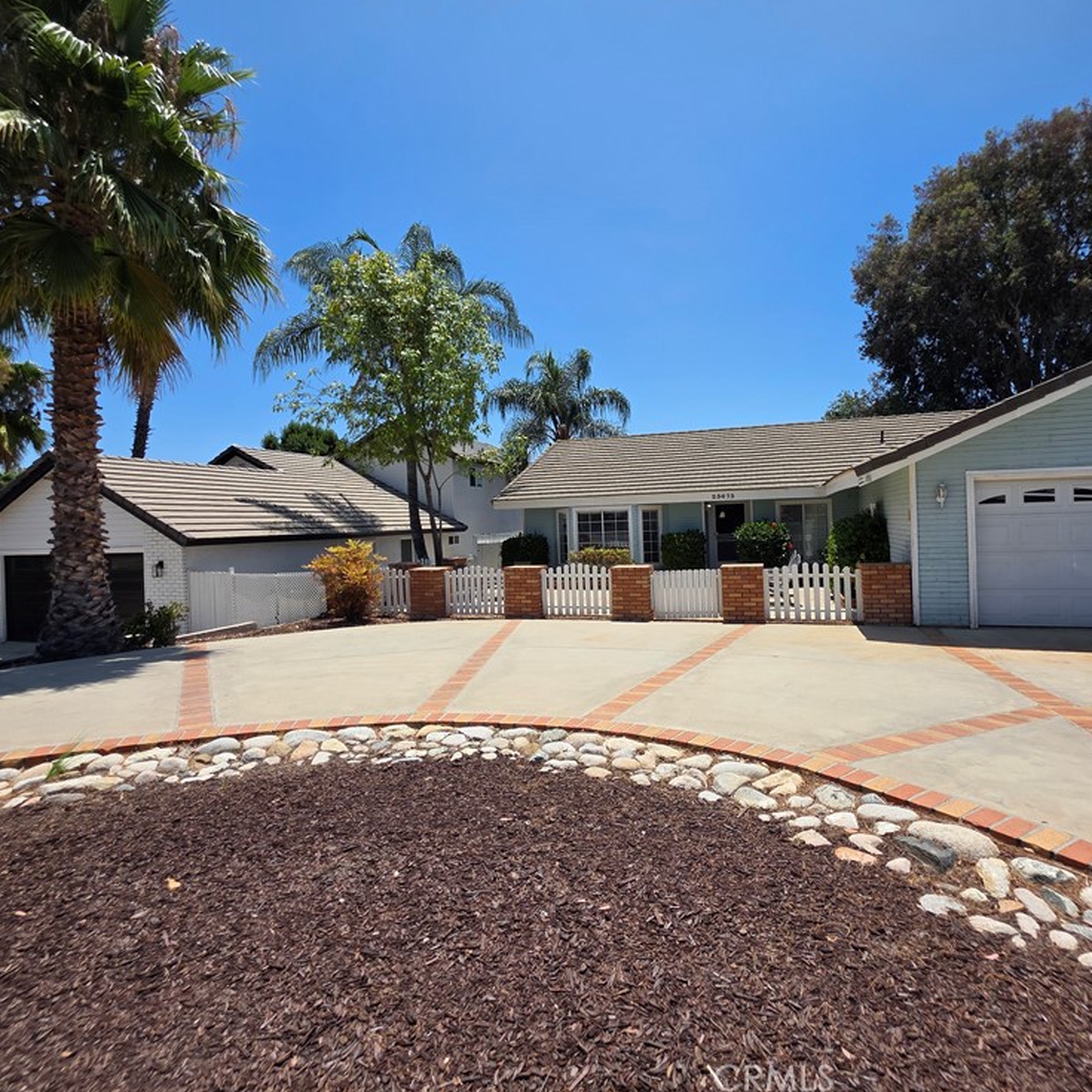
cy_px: 529
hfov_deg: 87.3
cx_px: 579
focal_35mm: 16
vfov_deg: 87.4
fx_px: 571
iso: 40
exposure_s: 1/2607
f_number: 1.9
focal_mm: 2.2
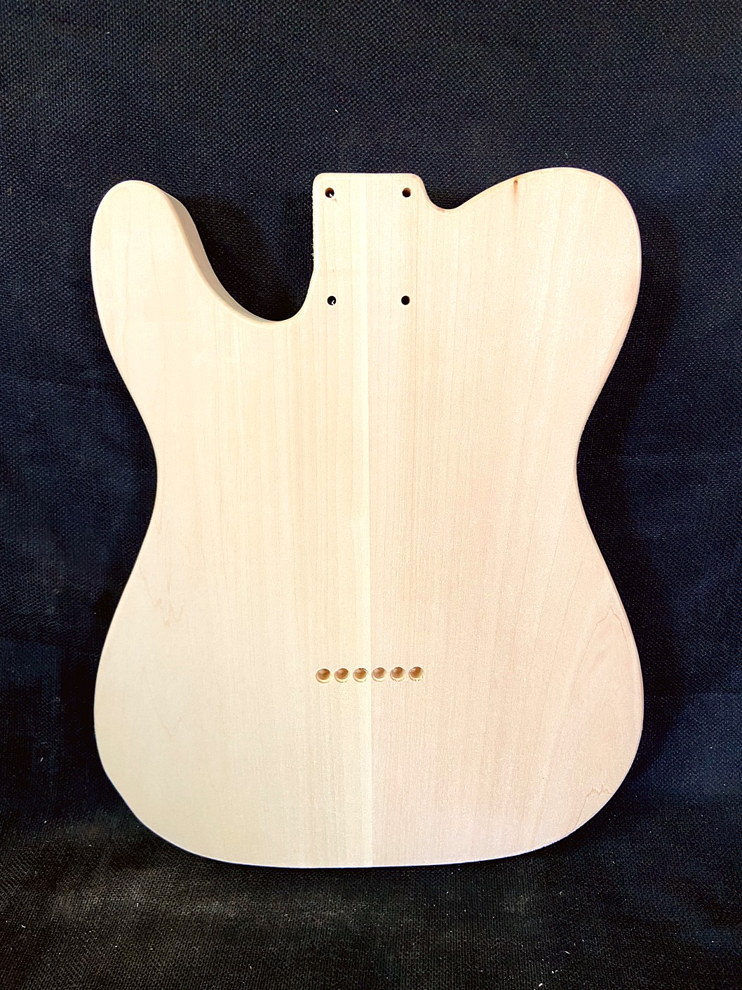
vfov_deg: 67.3
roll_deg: +0.4
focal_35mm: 26
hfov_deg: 53.1
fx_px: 743
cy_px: 495
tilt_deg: -24.4
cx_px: 371
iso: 125
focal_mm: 4.25
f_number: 1.8
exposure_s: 1/60
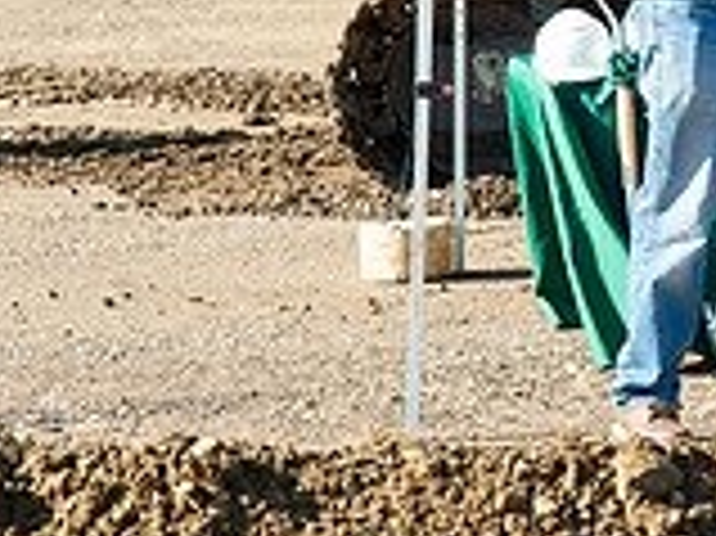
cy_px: -86
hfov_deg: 7.9
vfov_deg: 6.0
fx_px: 5084
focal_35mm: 246
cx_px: 1103
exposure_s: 1/160
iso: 400
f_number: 16
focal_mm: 70
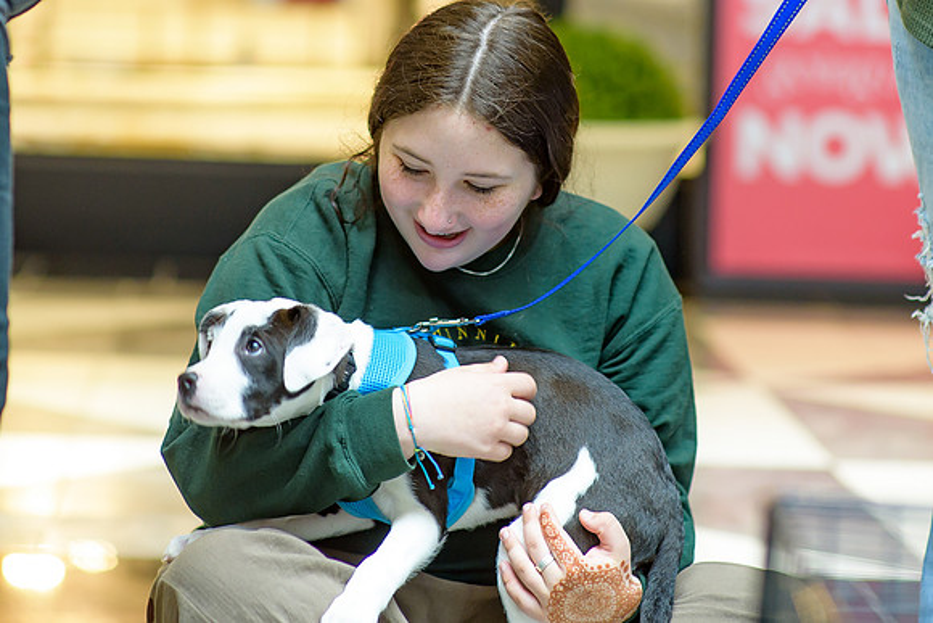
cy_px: 152
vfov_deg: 10.3
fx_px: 3447
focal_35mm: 133
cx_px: 433
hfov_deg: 15.4
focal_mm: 85
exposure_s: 1/125
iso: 800
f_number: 2
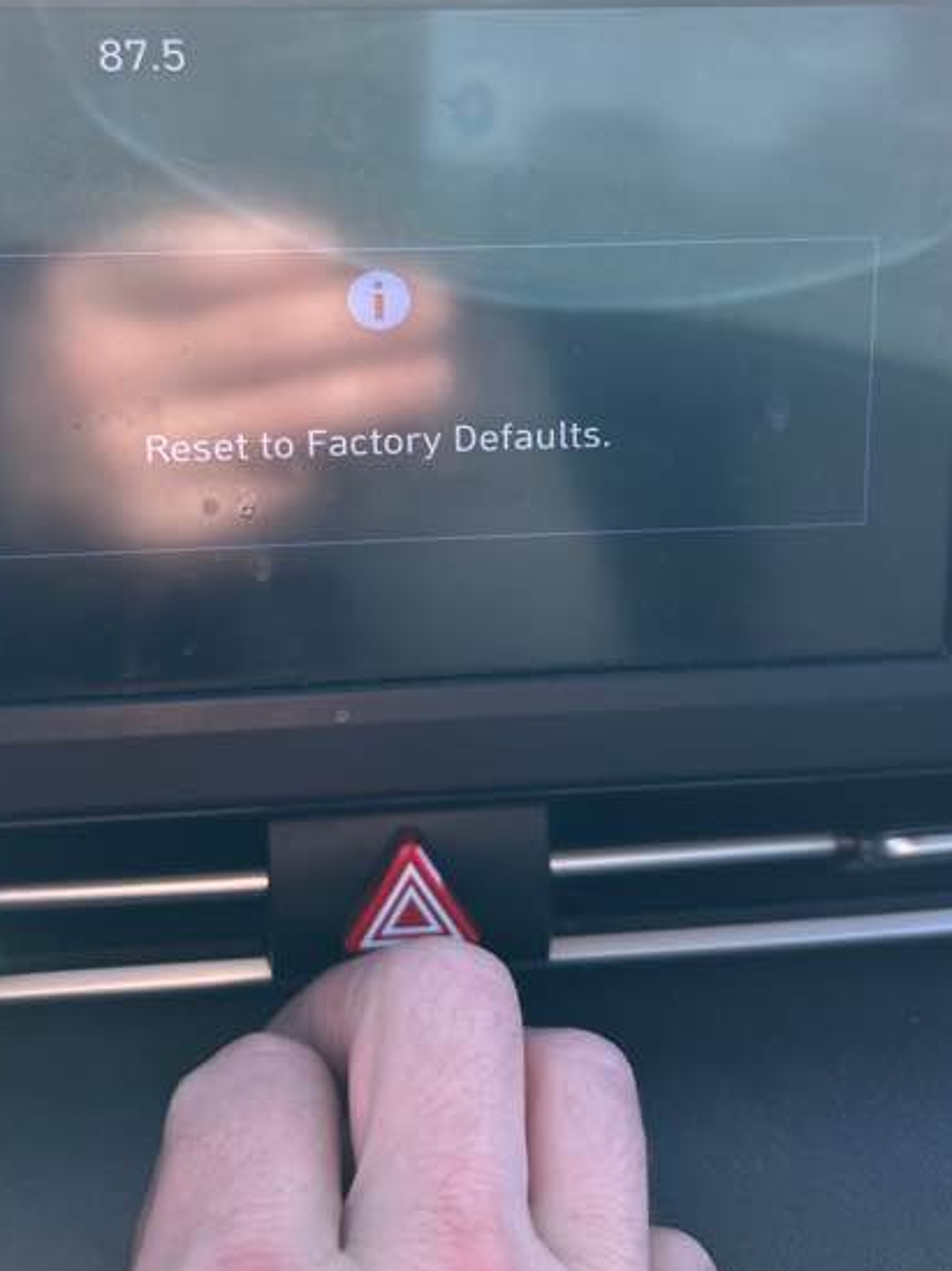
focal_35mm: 40
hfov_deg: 35.9
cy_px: 391
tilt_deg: -21.6
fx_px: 1468
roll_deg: -0.5
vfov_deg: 45.9
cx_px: 485
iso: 50
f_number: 1.5
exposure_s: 1/401
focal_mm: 5.7
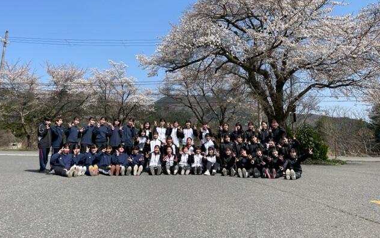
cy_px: 97
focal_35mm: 28
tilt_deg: +7.1
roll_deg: +0.5
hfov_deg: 66.5
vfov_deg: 44.4
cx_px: 188
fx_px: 290
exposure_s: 1/3205
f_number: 1.6
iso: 32
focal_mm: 4.2
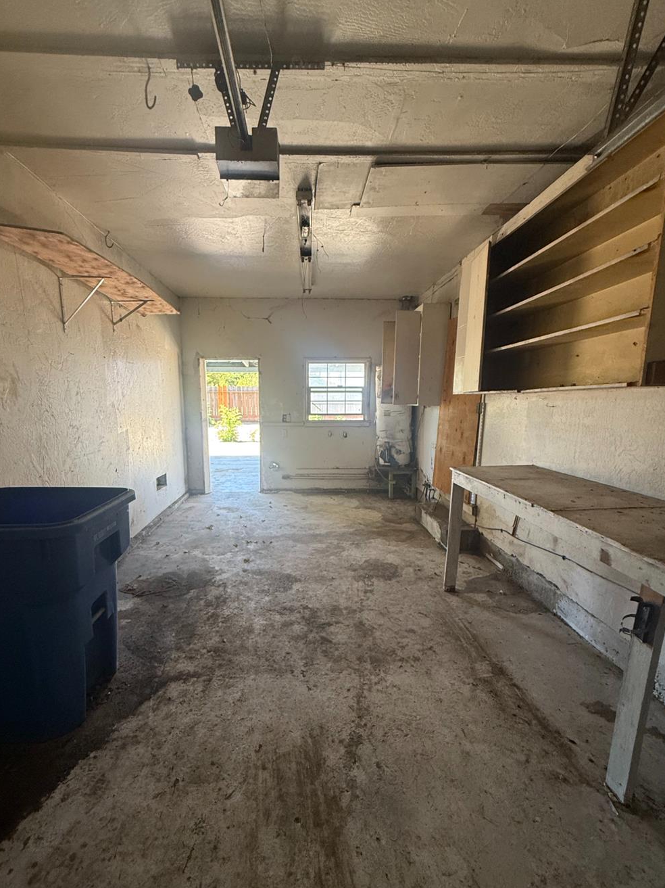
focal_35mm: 16
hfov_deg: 78.0
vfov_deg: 94.3
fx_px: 410
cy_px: 482
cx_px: 309
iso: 200
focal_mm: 2.22
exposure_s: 1/99
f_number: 2.2
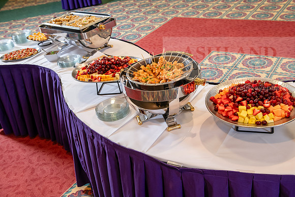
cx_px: 148
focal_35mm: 38
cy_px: 98
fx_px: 311
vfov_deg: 35.1
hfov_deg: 50.7
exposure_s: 1/80
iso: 640
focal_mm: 38
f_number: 5
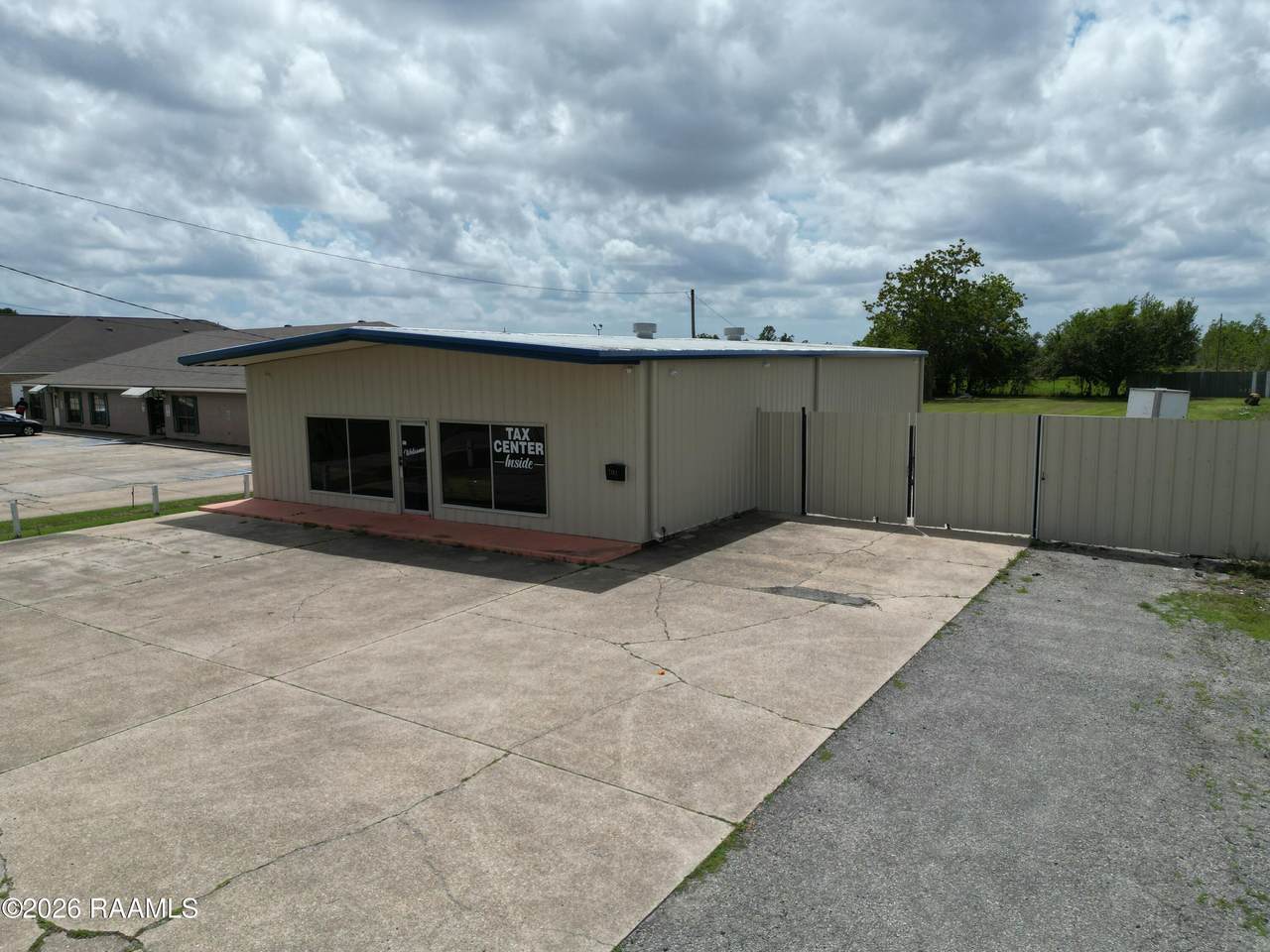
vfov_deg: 56.8
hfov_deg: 71.6
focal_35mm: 24
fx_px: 881
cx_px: 635
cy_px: 476
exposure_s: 1/6400
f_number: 1.7
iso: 110
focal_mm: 6.72
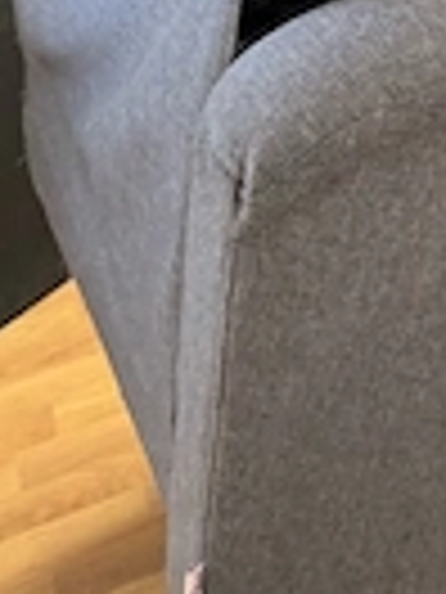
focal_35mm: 73
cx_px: 532
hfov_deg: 19.1
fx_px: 1254
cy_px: -50
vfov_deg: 24.9
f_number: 1.78
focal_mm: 6.76
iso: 500
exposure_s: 1/50
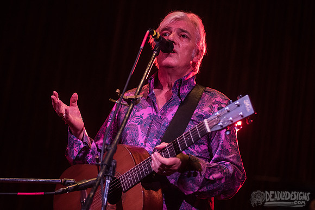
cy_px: 89
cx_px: 158
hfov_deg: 18.7
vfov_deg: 12.5
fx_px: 958
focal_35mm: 110
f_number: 3.2
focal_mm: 95
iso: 2000
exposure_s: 1/320
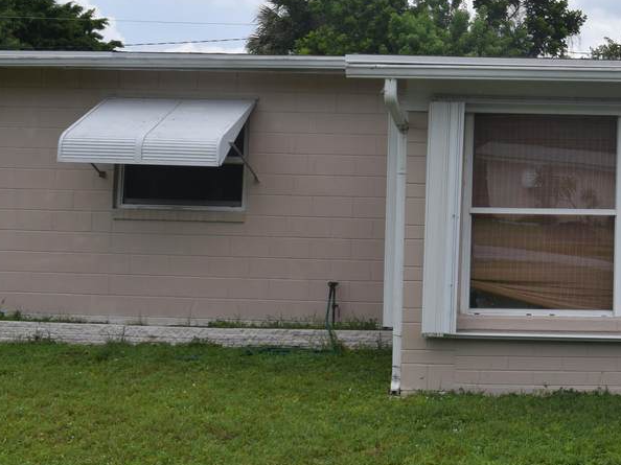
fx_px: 1004
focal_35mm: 56
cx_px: 660
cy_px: 149
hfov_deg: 31.1
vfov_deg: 25.9
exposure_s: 1/400
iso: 200
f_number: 10
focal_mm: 18
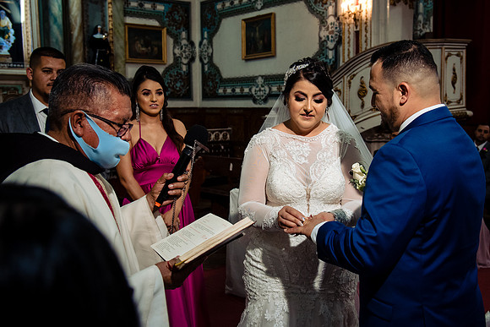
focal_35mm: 41
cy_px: 142
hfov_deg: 47.8
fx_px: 552
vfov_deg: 33.0
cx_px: 272
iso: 2000
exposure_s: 1/125
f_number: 5
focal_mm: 34
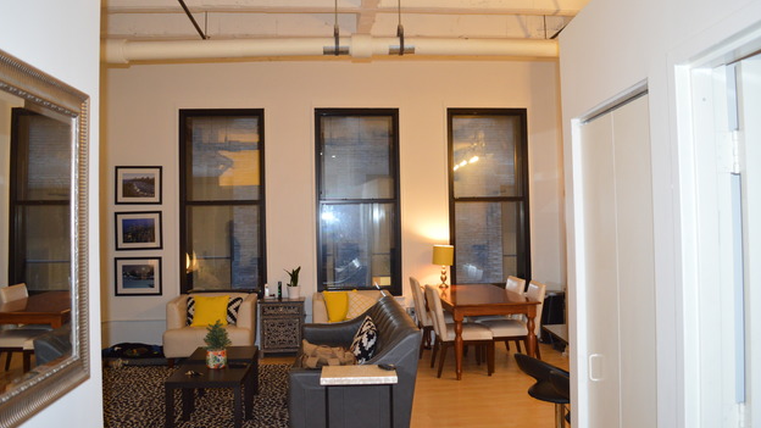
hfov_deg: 66.1
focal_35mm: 29
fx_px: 585
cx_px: 380
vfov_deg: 40.2
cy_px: 200
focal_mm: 18
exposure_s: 1/60
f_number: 3.5
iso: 1100
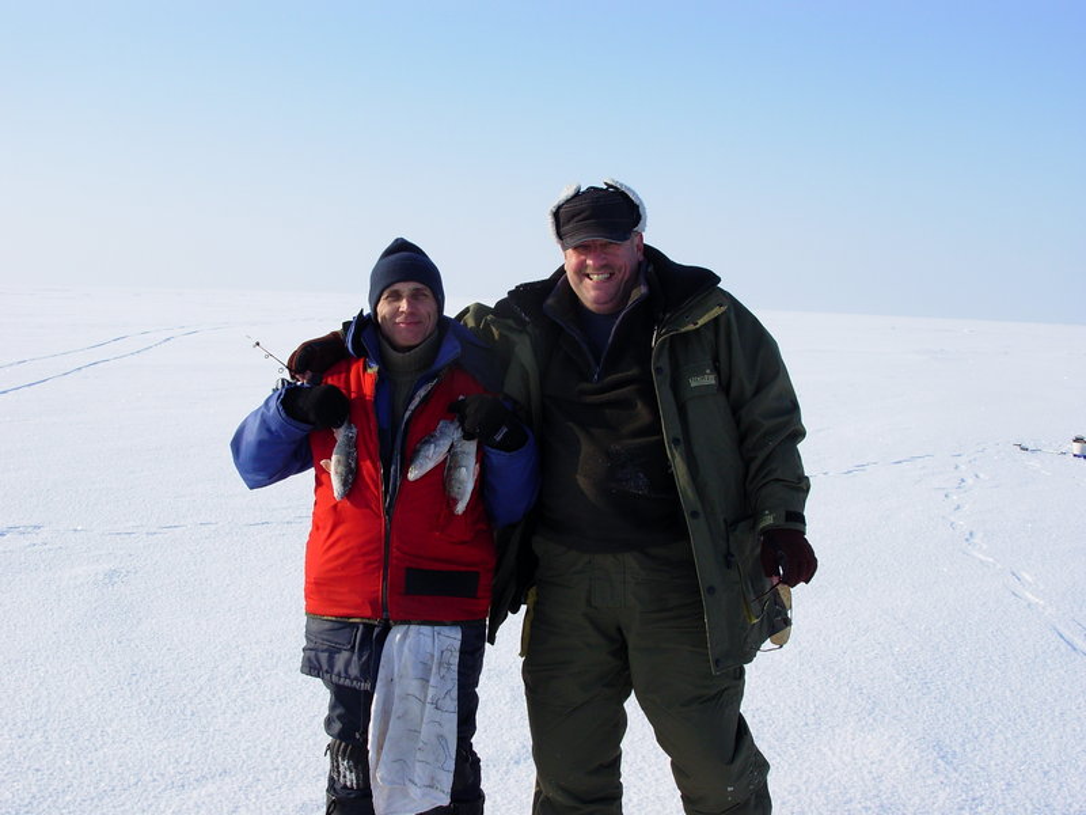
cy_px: 408
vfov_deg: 37.7
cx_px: 543
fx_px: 1192
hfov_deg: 49.0
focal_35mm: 38
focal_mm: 6.3
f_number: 4.9
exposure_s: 1/483
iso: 50
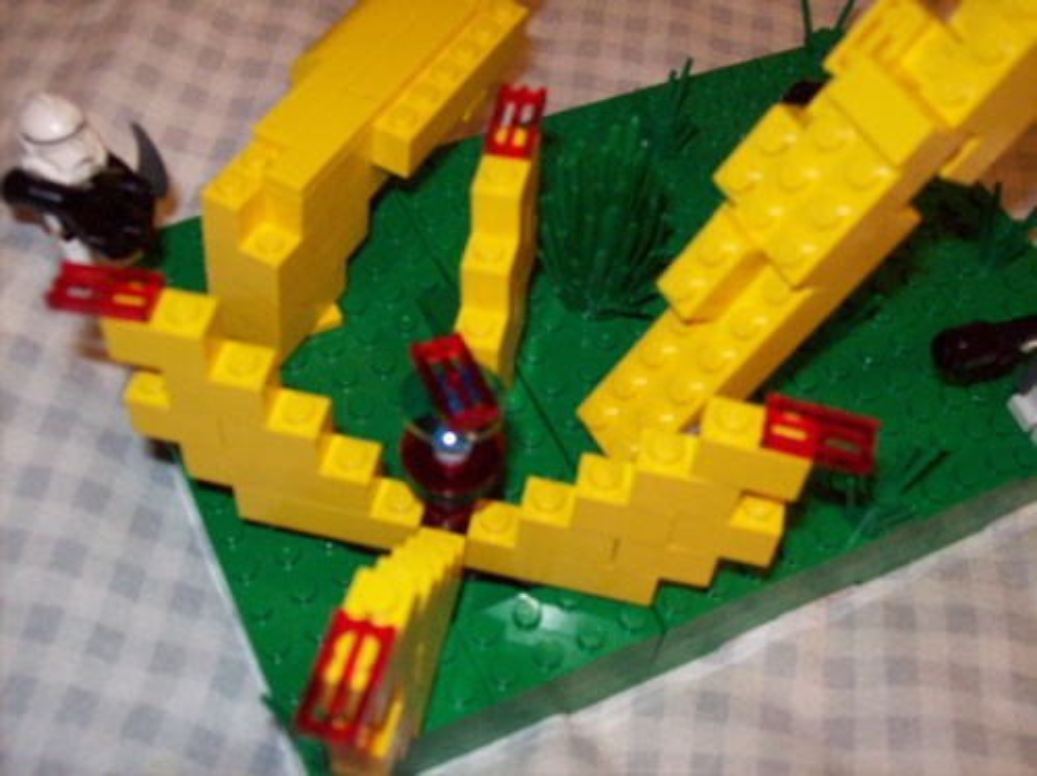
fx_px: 1347
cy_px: 388
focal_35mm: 45
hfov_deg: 42.1
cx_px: 518
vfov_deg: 32.1
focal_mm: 7.6
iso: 400
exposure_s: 1/73.6
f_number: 3
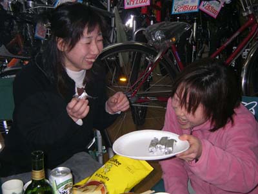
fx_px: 574
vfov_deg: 19.1
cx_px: 129
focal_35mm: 77
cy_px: 97
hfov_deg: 25.3
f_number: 3.6
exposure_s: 1/62.8
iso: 100
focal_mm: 11.9
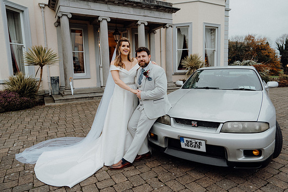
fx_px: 192
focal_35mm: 24
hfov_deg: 73.7
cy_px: 96
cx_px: 144
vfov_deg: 53.2
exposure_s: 1/200
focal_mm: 24
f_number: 3.5
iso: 400
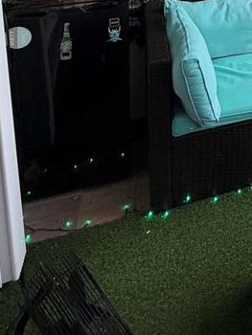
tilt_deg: -9.9
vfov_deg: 31.2
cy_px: -96
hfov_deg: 24.5
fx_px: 465
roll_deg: -1.1
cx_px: 363
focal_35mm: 48
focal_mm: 2.22
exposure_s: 1/121
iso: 100
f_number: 2.2
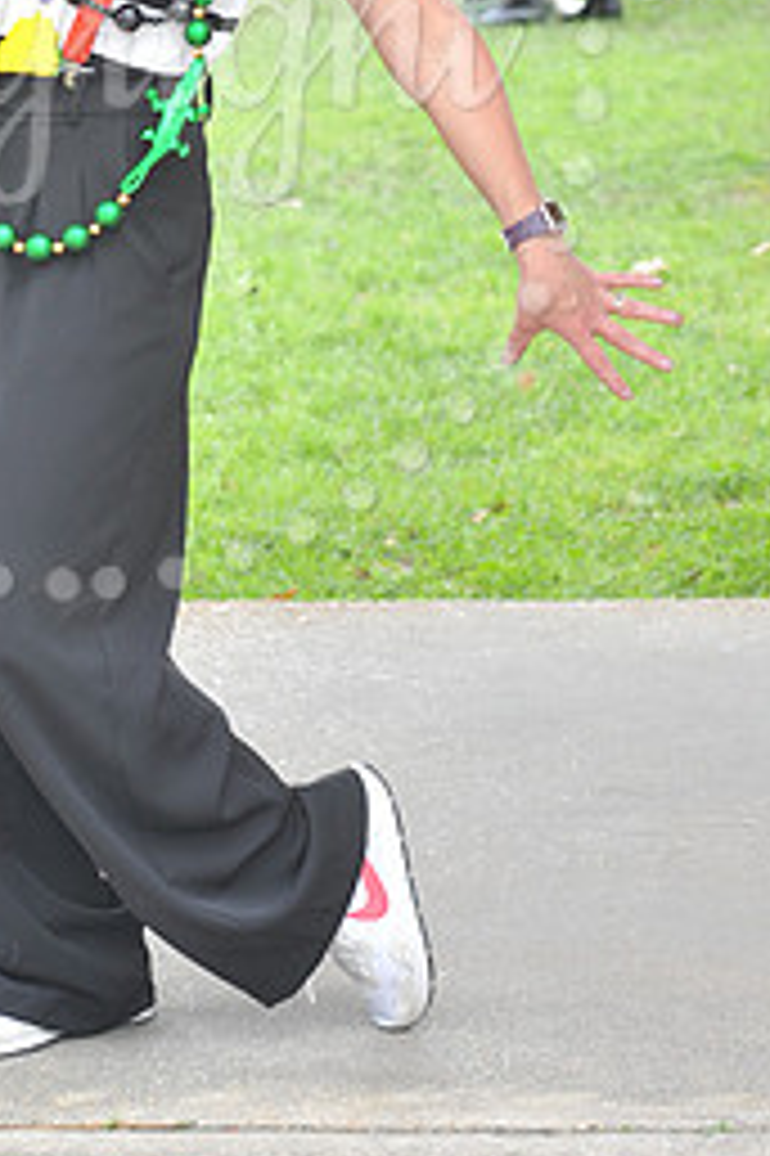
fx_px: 6232
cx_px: 63
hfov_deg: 7.1
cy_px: 49
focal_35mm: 194
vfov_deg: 10.5
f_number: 6.3
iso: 200
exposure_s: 1/80
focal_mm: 86
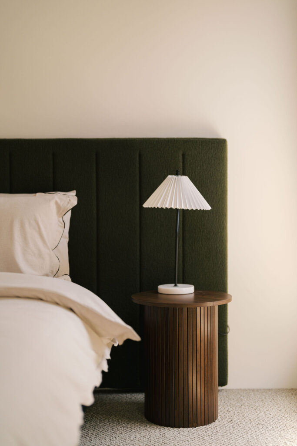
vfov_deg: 39.6
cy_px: 223
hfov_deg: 27.0
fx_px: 618
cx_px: 148
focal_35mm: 50
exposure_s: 1/640
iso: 160
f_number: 1.2
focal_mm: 50
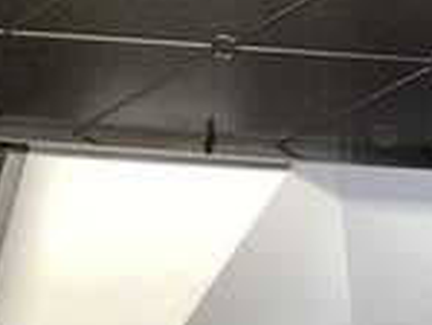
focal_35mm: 83
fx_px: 1037
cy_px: 293
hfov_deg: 22.3
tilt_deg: -63.4
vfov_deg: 17.5
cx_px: 467
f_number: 2.4
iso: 50
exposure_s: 1/60
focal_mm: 3.3
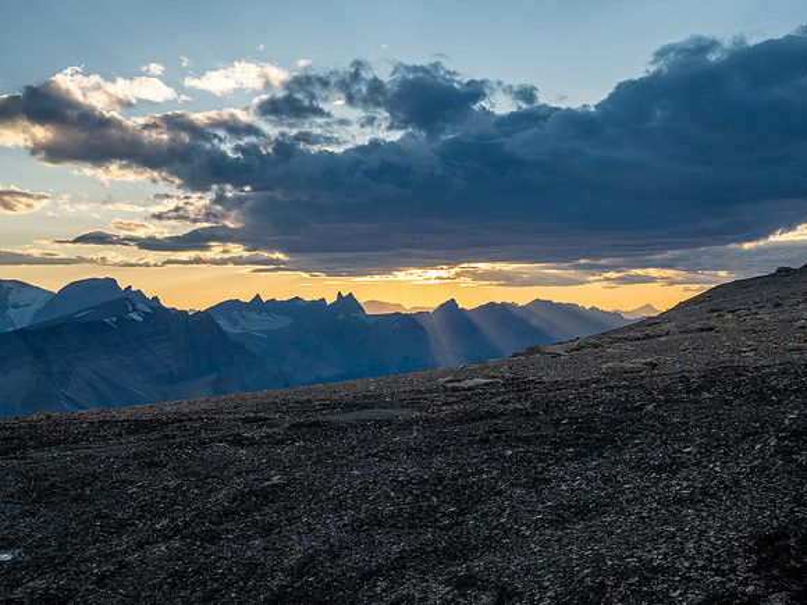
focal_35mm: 50
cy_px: 302
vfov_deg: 29.1
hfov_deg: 38.2
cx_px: 404
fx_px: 1166
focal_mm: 25
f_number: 8
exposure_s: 1/200
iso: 200
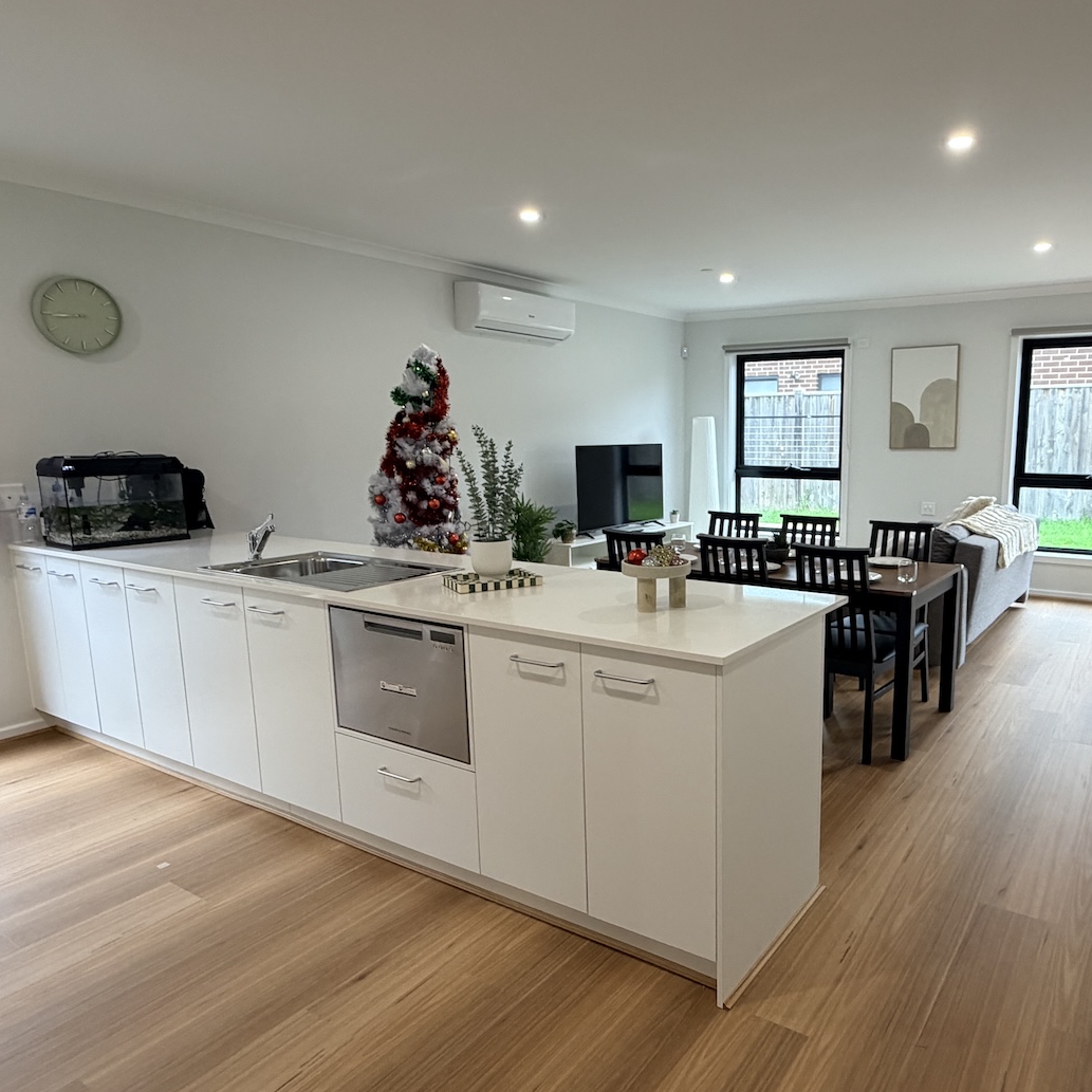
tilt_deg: -8.9
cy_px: 563
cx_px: 715
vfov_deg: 67.2
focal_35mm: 23
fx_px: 821
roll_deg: +0.1
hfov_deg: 65.7
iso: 250
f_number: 2.2
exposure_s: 1/100
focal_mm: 2.22
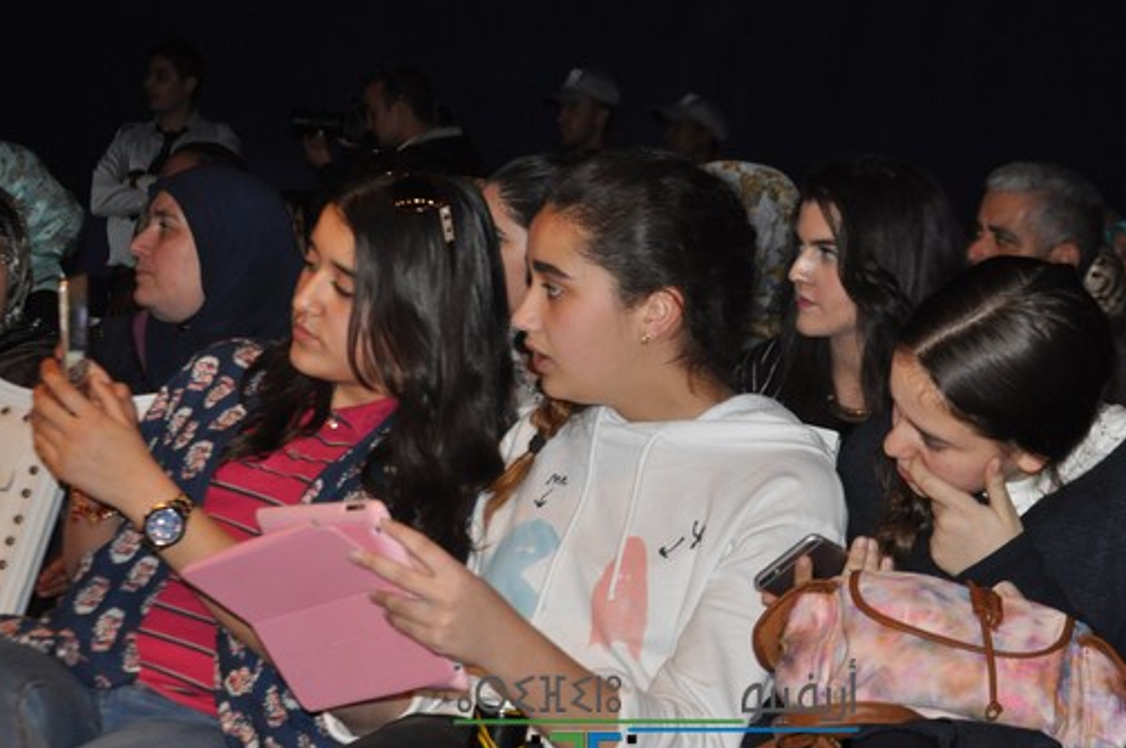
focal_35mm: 92
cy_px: 365
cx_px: 656
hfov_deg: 22.2
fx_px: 2865
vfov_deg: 14.9
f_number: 4.8
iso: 800
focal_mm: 45
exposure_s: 1/60
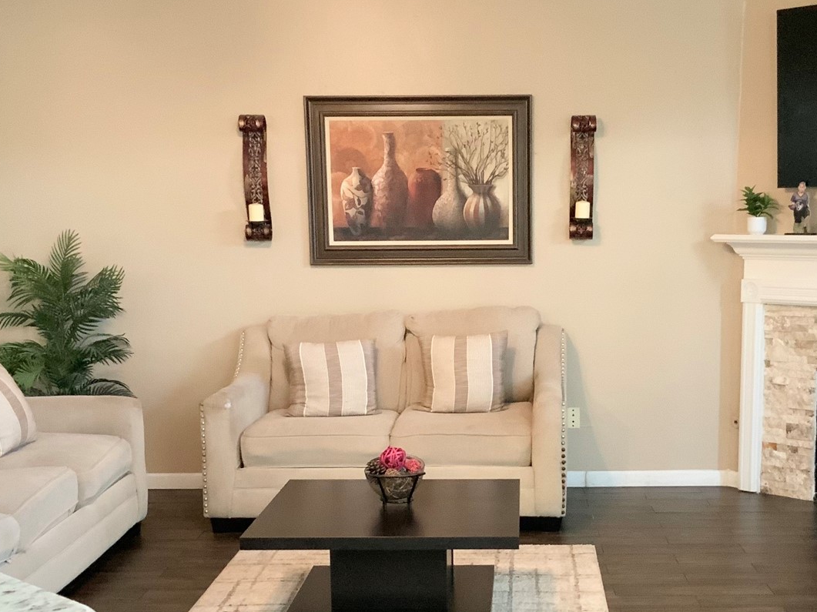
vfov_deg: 25.8
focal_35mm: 56
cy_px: 438
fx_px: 1321
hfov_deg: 34.2
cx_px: 506
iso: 200
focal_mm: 3
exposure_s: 1/40
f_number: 1.8
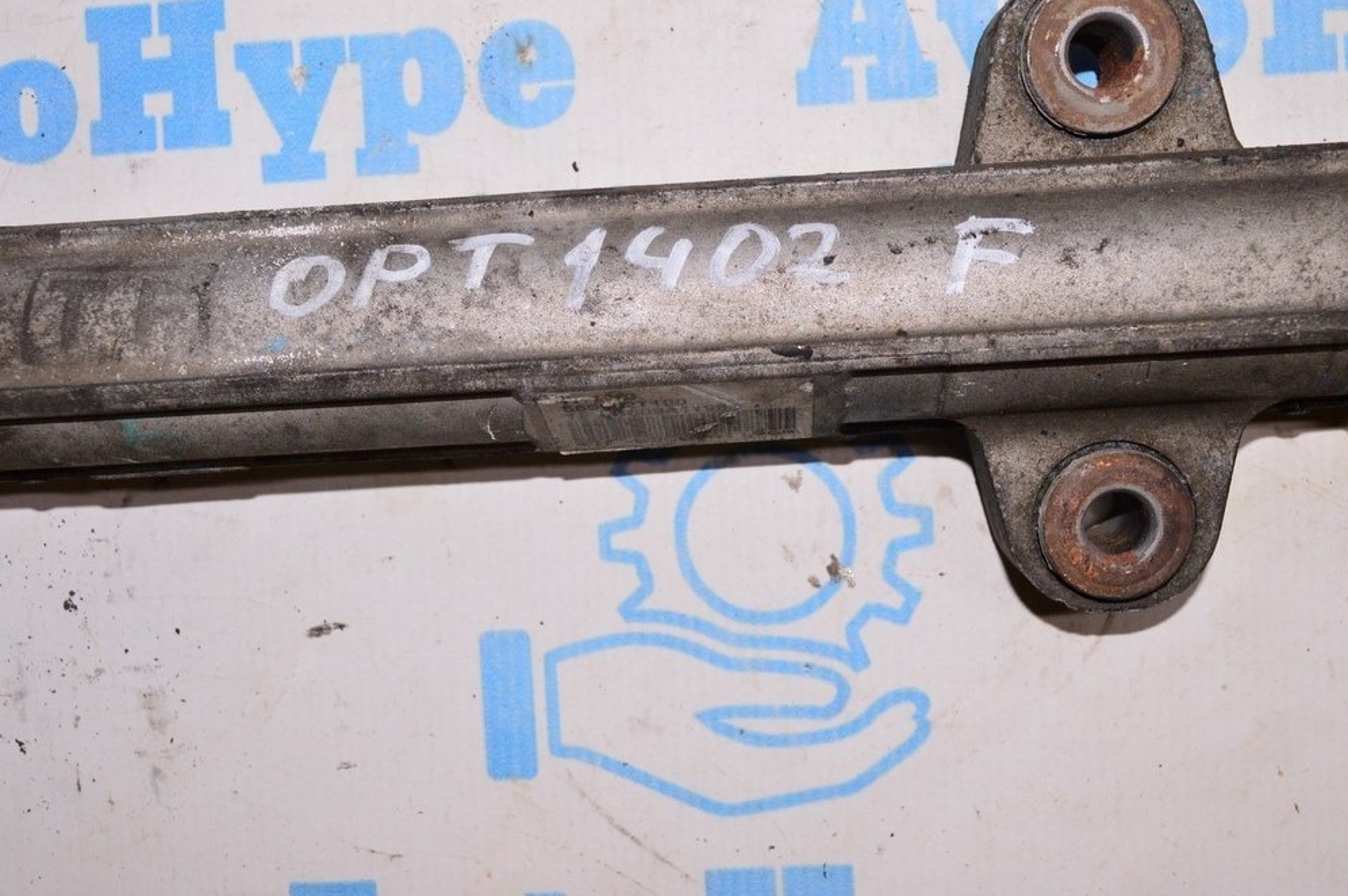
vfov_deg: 34.6
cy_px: 444
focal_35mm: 39
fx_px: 1441
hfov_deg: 50.1
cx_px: 673
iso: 1600
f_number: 8
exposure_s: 1/200
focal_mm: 25
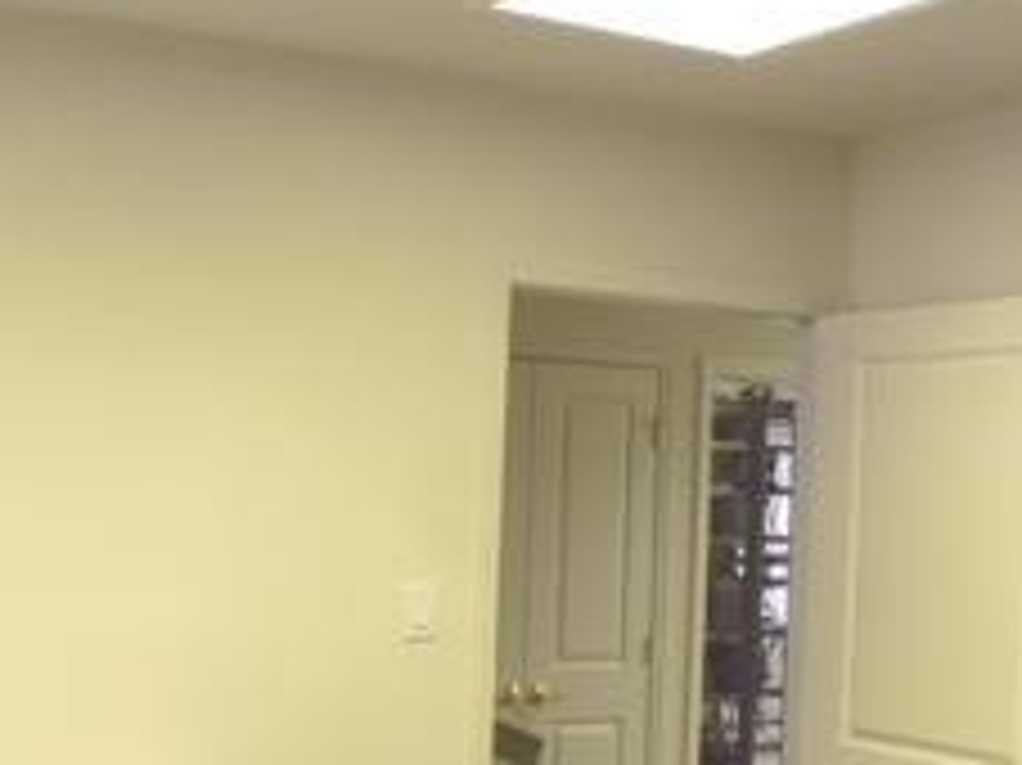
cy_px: 572
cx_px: 446
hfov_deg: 24.4
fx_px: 2361
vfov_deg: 18.3
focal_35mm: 80
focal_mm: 6
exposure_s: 1/10
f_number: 8
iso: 100
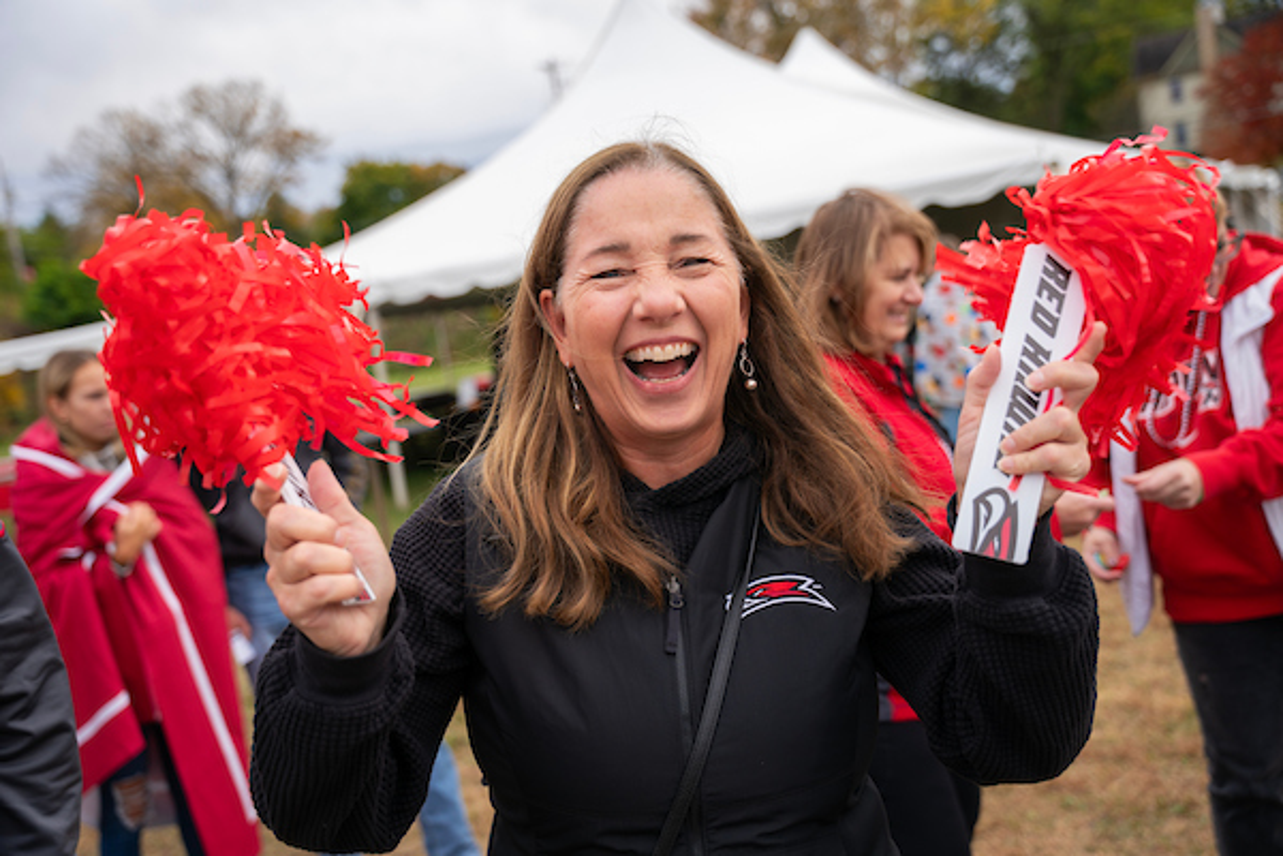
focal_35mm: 39
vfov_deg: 34.5
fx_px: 1379
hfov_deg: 49.9
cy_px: 428
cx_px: 642
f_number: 3.2
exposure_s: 1/500
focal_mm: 38.7
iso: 160
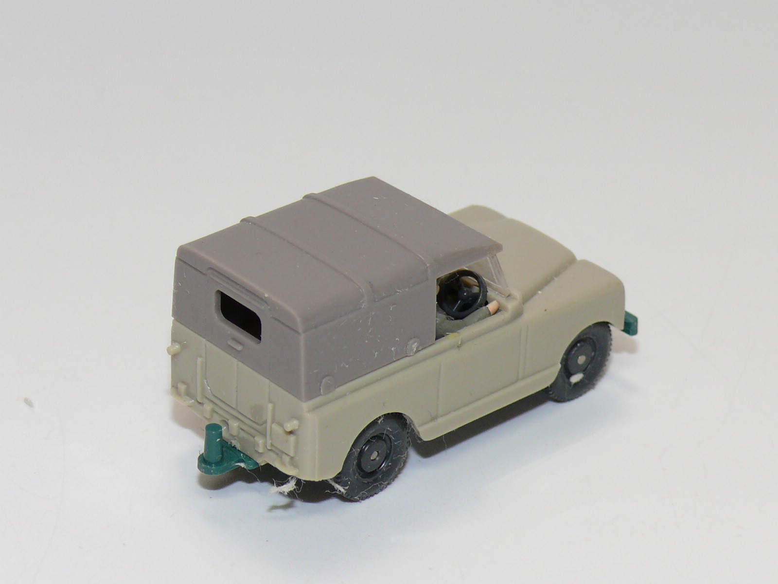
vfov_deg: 11.2
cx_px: 389
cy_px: 292
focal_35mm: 132
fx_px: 2967
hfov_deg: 14.9
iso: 100
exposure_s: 1/30
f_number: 4
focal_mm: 15.7
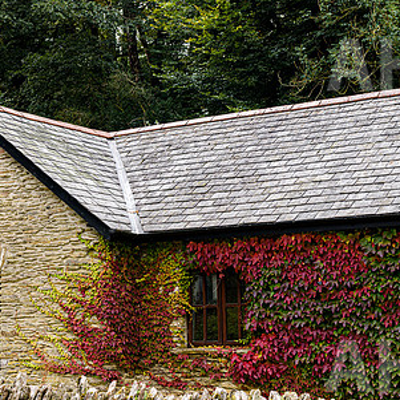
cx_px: 146
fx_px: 1059
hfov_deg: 21.3
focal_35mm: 81
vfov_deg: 21.4
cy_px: 223
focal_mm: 48
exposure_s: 1/160
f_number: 5.6
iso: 250
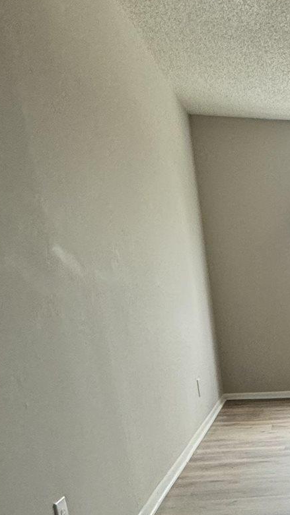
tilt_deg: -18.6
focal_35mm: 45
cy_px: 498
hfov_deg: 21.4
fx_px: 616
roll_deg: +0.1
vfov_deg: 40.6
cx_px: 456
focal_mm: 2.22
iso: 200
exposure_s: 1/120
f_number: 2.2
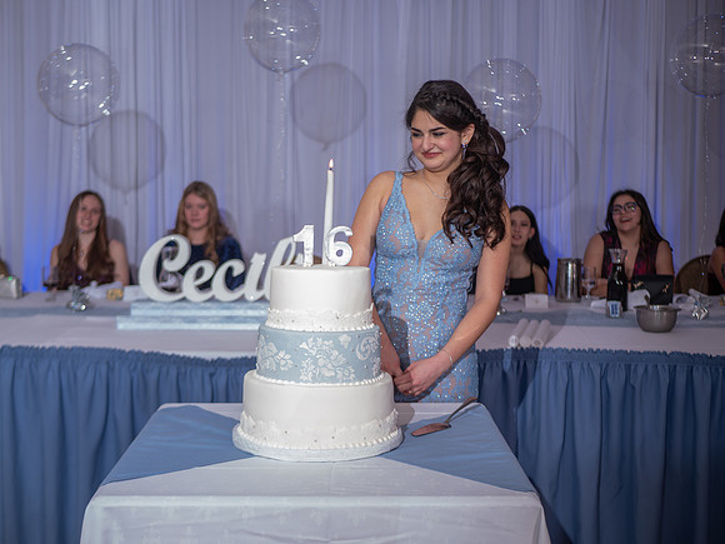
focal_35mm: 50
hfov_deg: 38.2
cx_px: 362
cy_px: 272
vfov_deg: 29.1
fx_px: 1047
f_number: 1.7
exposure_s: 1/125
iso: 100
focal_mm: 25
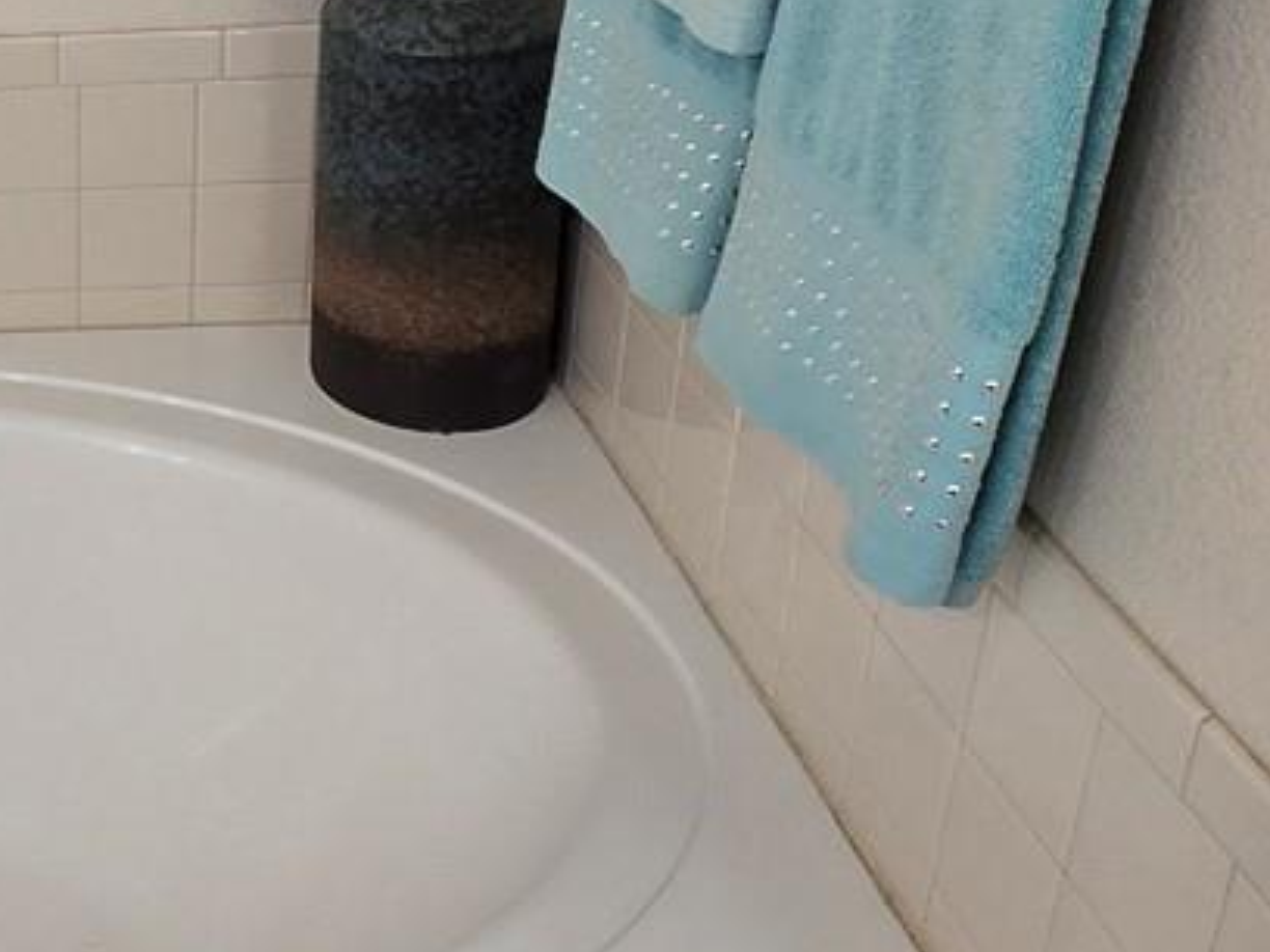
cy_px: 109
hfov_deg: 29.5
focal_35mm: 51
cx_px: -417
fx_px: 1871
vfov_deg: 27.6
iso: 80
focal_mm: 2.2
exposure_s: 1/60
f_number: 2.2
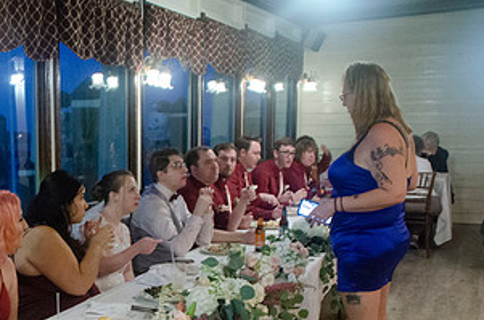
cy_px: 285
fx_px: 697
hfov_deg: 36.2
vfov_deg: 25.1
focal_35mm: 52
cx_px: 61
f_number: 3.5
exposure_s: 1/15
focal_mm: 18
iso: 1600
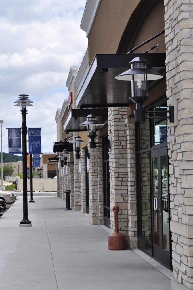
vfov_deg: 24.6
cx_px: 96
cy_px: 145
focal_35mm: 82
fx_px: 665
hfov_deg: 16.5
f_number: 10
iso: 200
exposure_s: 1/320
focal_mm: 55
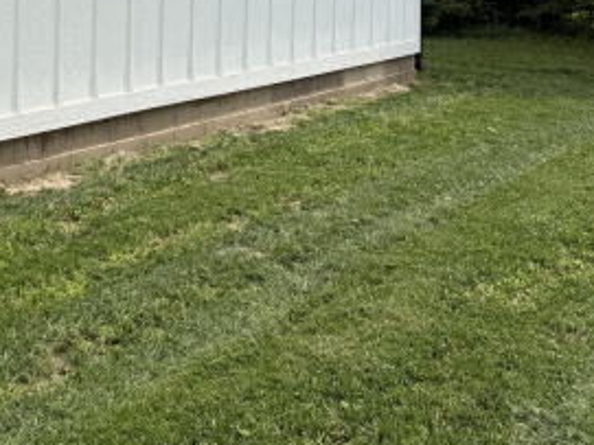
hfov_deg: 28.5
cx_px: -117
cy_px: -26
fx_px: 1012
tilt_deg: +0.7
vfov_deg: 23.5
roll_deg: -1.4
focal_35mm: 59
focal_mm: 6.76
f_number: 1.78
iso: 80
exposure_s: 1/2169
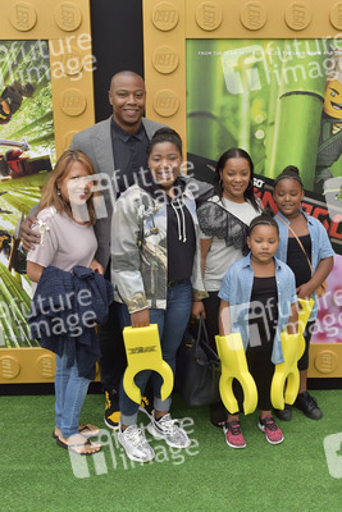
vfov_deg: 58.7
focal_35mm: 32
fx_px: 456
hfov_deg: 41.1
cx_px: 171
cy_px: 256
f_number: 6.3
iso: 400
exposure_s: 1/320
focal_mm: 32
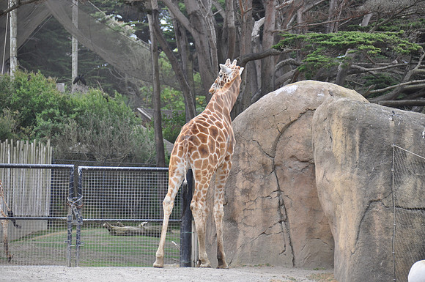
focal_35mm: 248
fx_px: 2918
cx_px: 212
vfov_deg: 5.5
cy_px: 141
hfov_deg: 8.3
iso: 320
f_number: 5.6
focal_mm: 165
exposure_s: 1/400
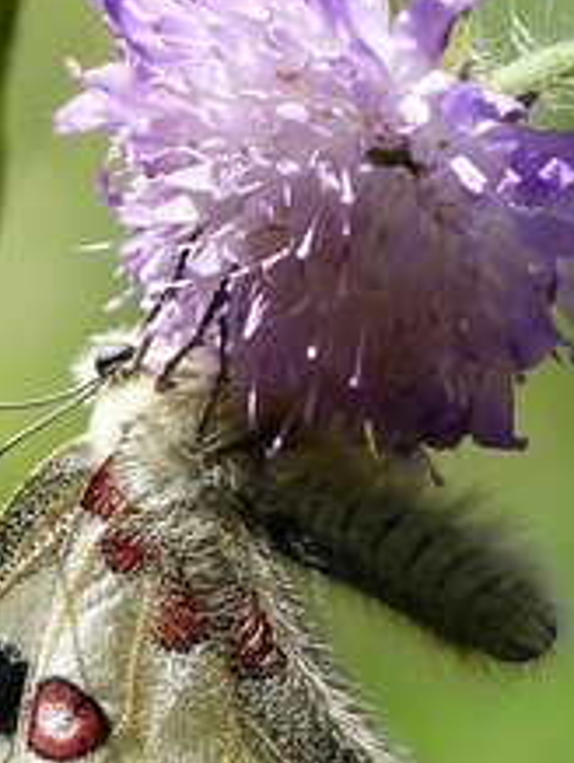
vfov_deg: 0.8
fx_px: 51701
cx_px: 276
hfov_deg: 0.6
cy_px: 738
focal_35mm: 2343
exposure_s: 1/200
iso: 80
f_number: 5.2
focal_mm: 108
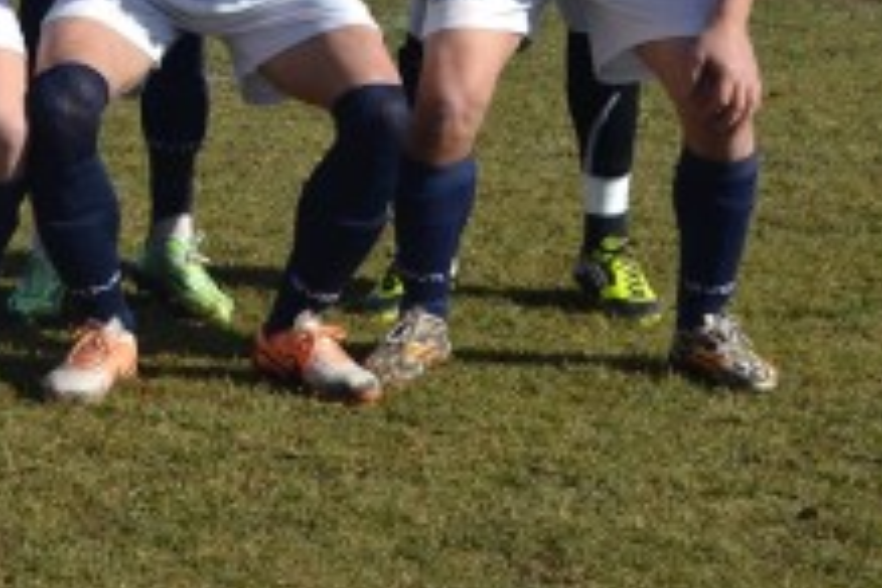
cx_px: -306
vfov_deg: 7.5
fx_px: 4434
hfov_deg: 11.1
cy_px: -177
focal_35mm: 181
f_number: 7.1
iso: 400
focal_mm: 40
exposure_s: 1/2000
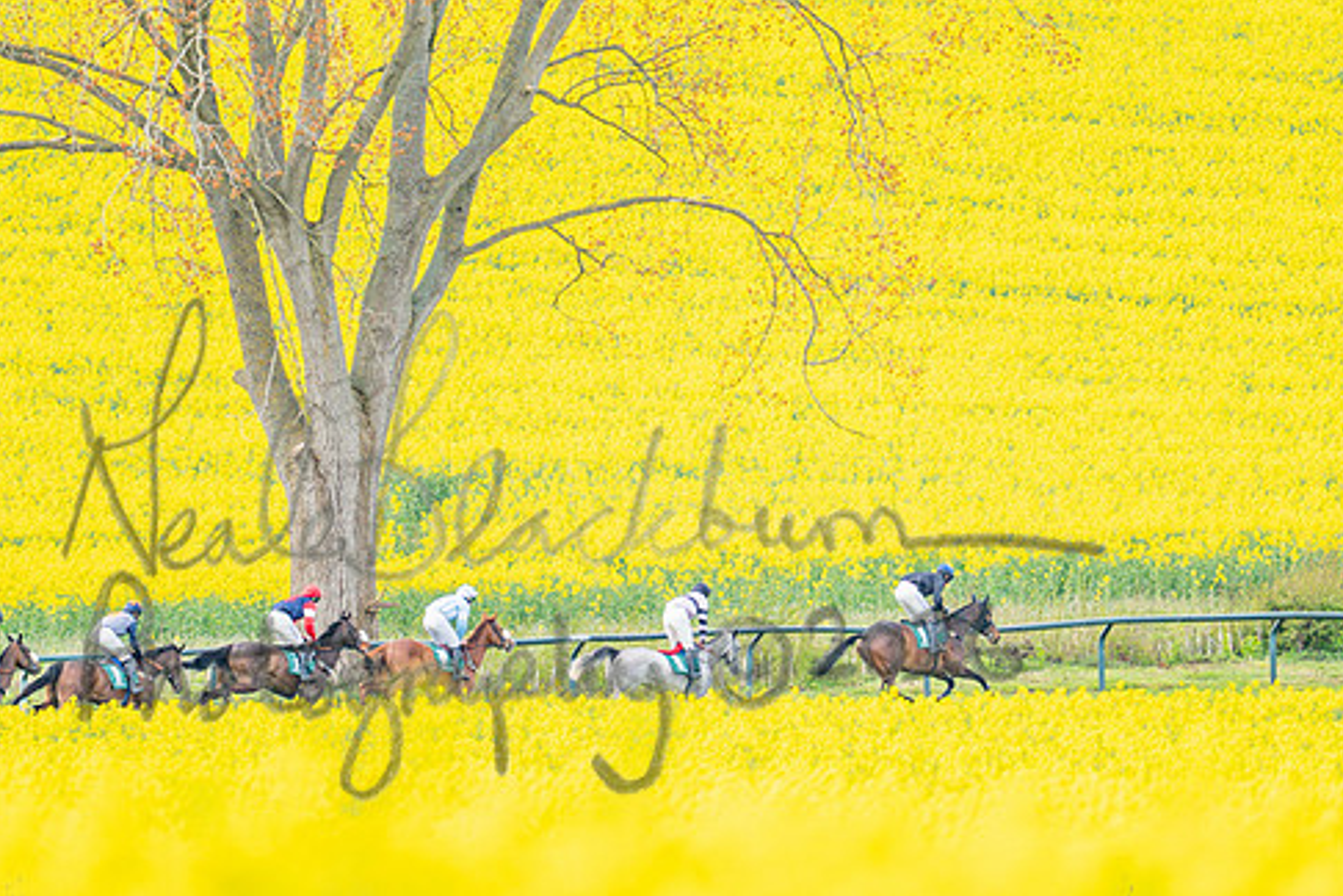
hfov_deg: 2.7
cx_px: 620
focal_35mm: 765
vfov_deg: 1.8
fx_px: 28537
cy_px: 359
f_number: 4.5
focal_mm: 400
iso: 400
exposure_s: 1/1000
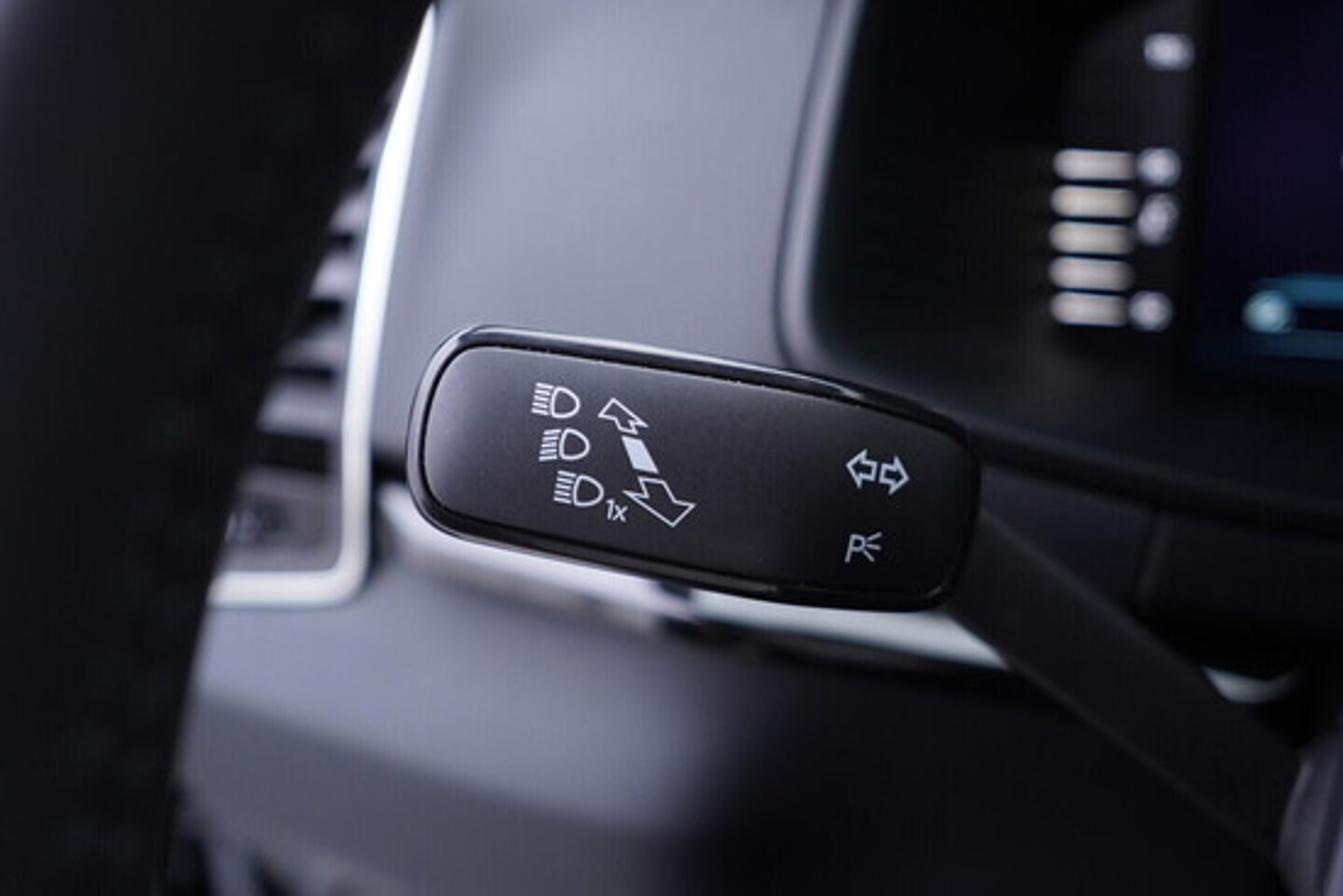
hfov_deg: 53.1
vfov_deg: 36.9
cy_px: 448
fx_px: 1343
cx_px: 672
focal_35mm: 36
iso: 250
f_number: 2.8
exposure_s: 1/40
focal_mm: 24
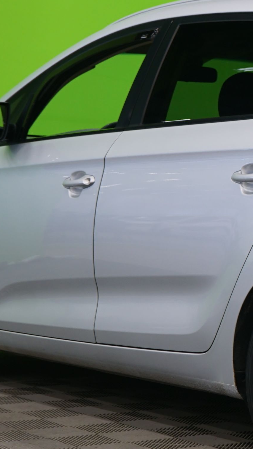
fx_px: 1622
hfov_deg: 8.8
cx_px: 345
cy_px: 194
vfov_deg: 15.8
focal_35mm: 136
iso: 400
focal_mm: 50
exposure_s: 1/10
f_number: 4.5
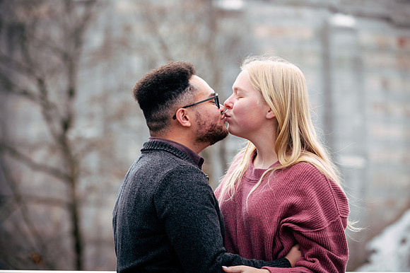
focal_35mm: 135
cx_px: 205
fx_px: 1537
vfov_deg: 10.1
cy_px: 136
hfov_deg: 15.2
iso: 250
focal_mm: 135
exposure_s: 1/320
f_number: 5
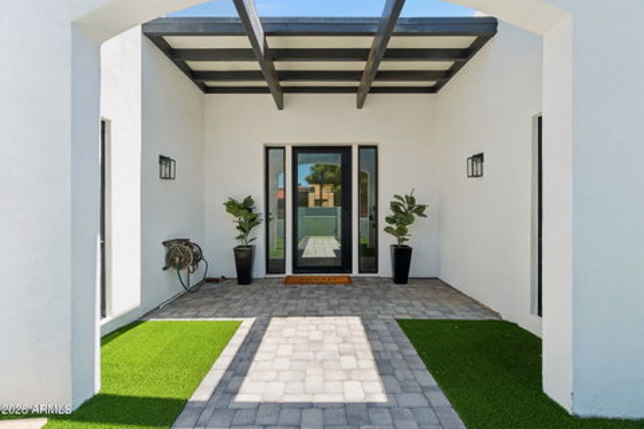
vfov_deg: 77.3
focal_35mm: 15
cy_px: 214
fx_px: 268
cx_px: 322
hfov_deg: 100.4
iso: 100
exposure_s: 1/125
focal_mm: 10
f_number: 8
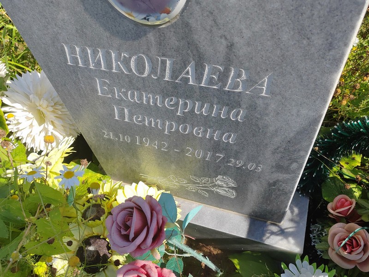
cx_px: 184
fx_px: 309
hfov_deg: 61.7
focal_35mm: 29
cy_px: 138
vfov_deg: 48.2
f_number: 1.9
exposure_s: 1/1800
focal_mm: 5.52
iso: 100
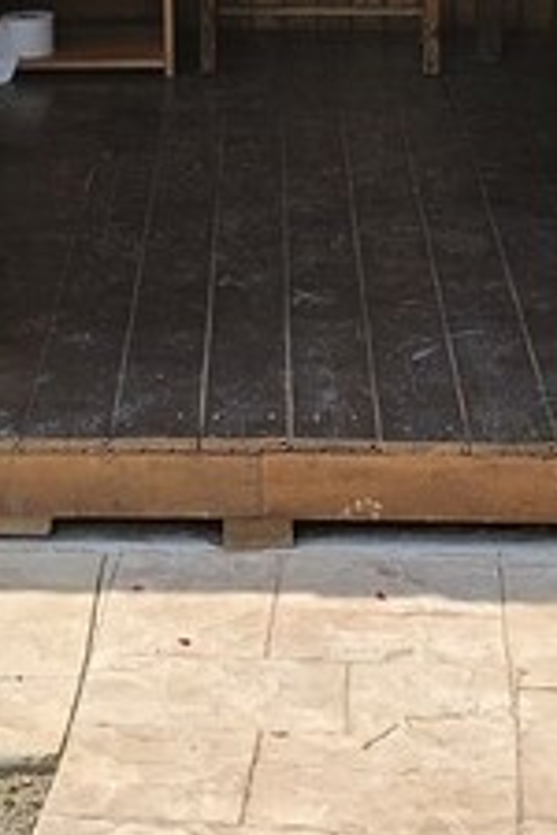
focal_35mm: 109
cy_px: -219
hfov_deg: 12.6
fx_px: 2530
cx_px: 234
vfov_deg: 17.7
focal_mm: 6.3
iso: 10
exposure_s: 1/263
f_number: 1.7
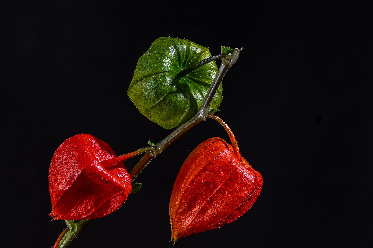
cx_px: 186
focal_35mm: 105
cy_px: 124
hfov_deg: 19.5
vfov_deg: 13.0
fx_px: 1087
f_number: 14
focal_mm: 105
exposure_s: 1/2.5
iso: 100
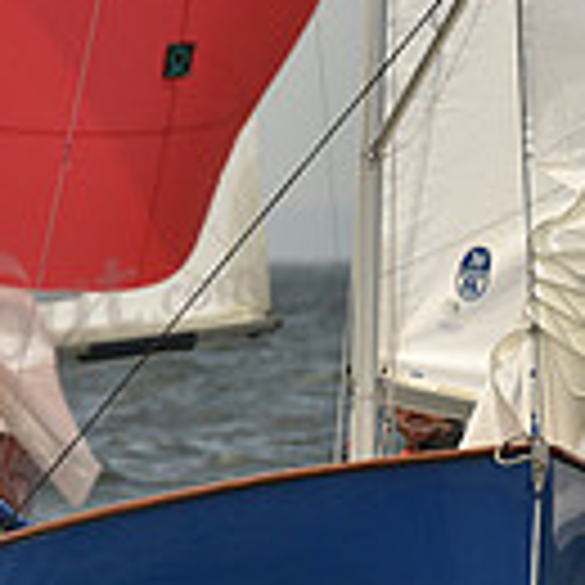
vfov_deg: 1.3
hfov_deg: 1.3
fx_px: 25391
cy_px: 47
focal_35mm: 1328
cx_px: 495
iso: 320
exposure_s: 1/1600
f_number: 8
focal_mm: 350
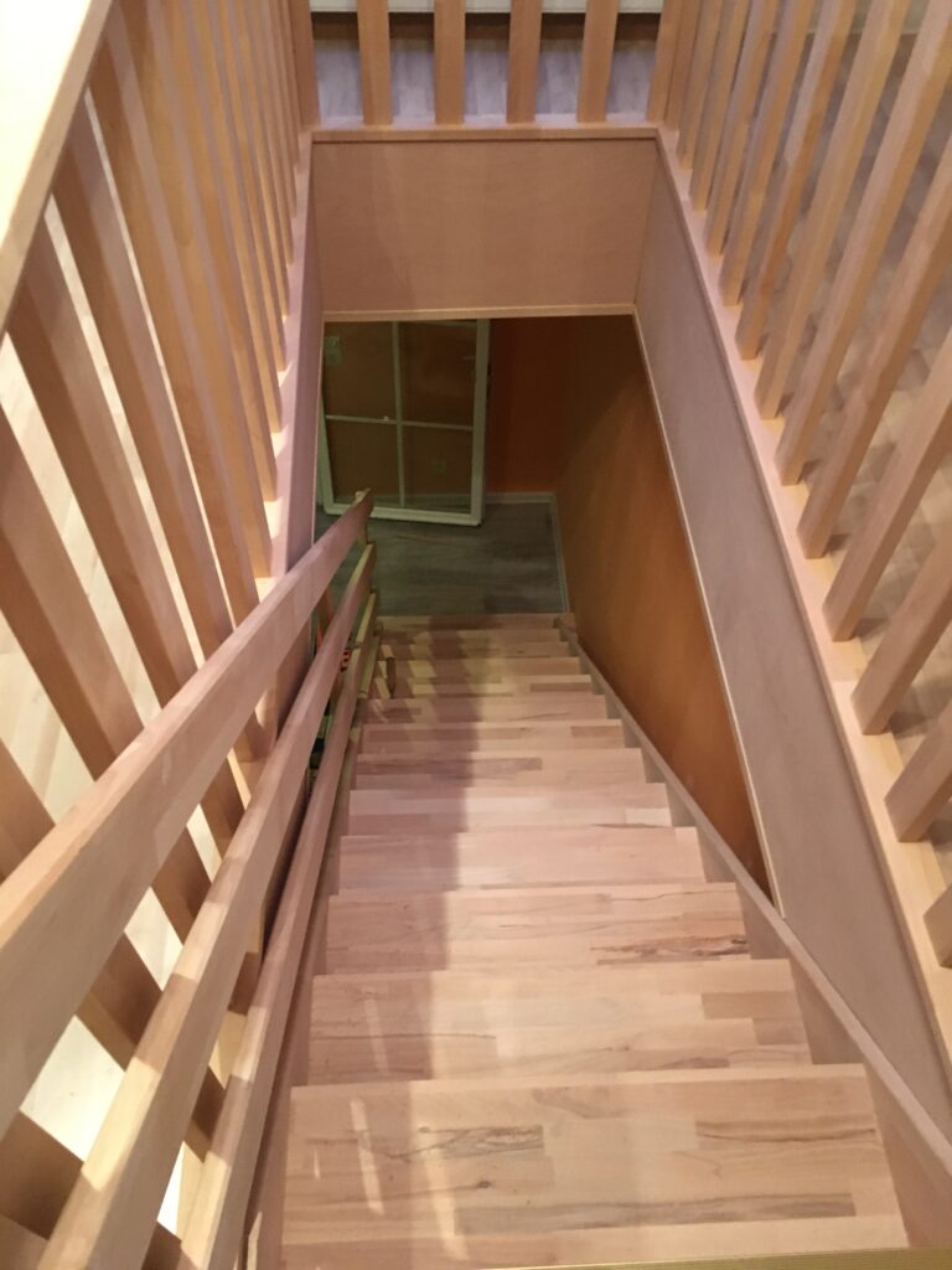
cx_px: 476
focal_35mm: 29
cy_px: 635
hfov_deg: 48.2
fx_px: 1063
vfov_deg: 61.7
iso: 250
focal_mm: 4.15
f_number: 2.2
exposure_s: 1/17
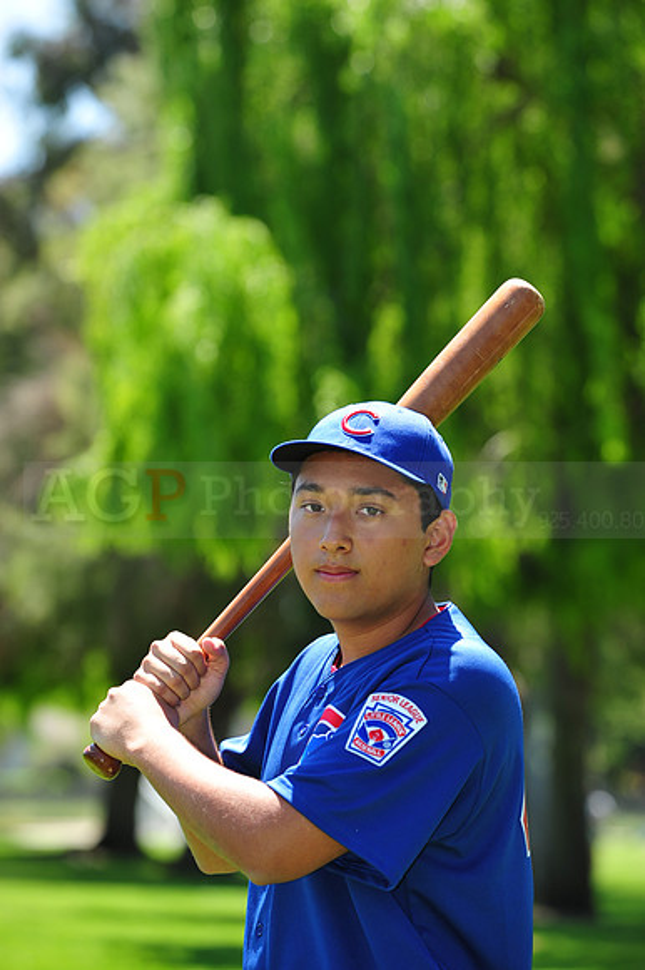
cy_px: 485
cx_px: 322
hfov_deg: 8.8
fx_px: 4170
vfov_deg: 13.3
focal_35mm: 155
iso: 200
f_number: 5.6
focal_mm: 155
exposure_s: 1/320
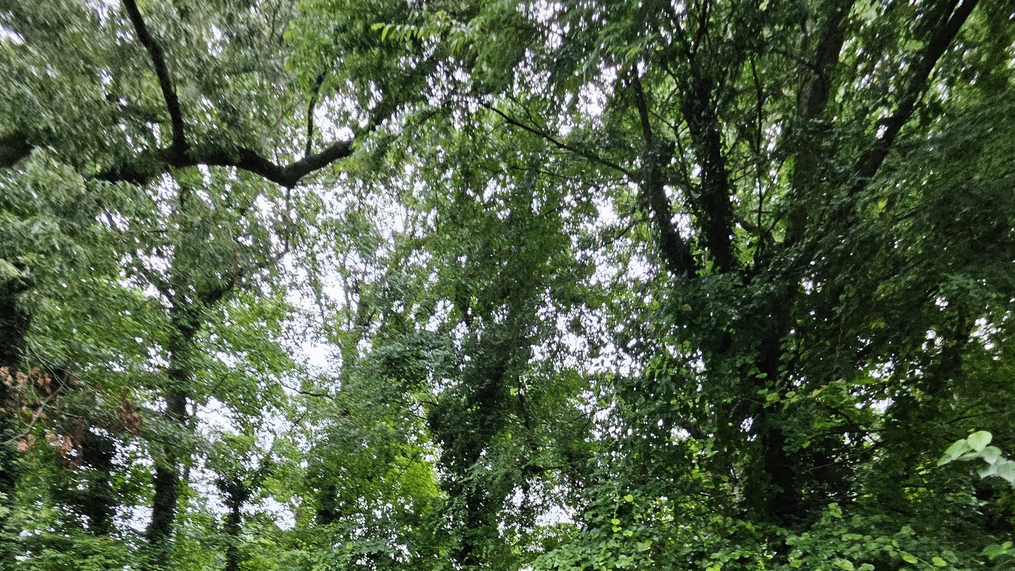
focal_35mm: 19
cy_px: 653
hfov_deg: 89.6
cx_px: 505
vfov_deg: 42.9
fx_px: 511
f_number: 2.2
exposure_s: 1/60
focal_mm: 1.74
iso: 320
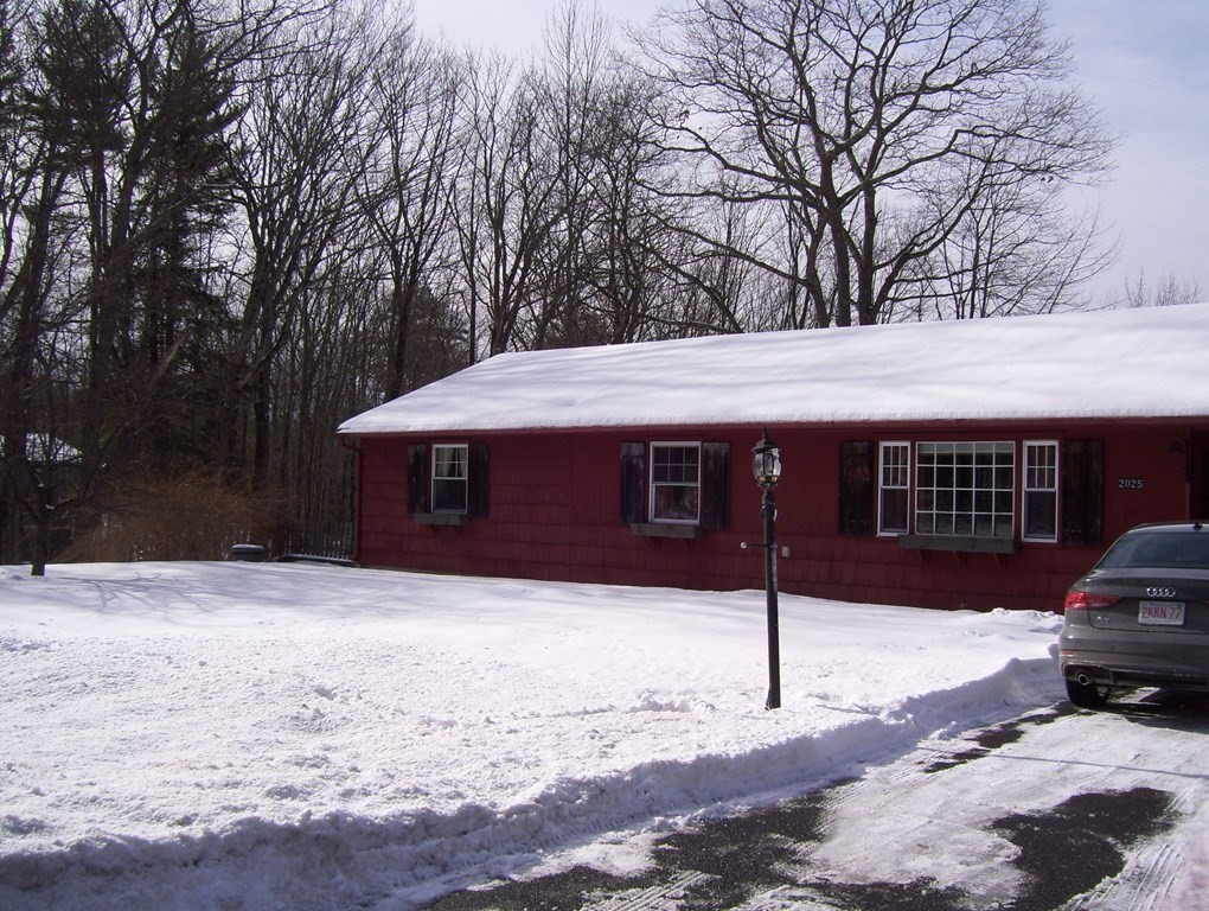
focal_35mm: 36
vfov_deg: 39.7
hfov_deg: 51.3
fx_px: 1259
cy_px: 456
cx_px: 604
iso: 80
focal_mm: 6
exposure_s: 1/1000
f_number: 4.8
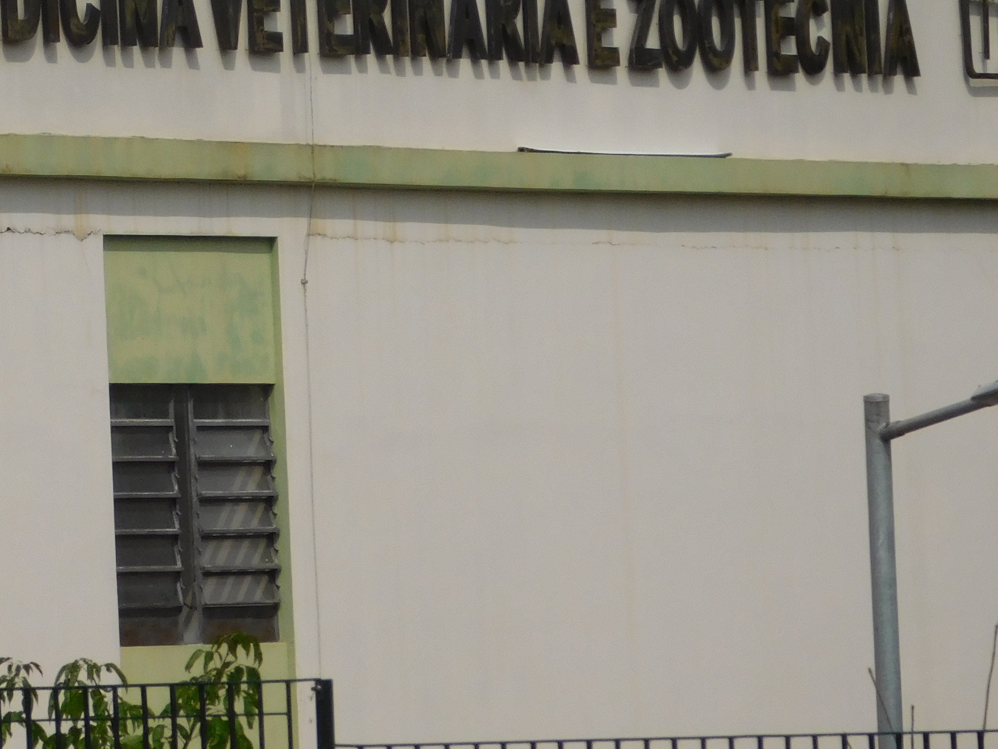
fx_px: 10321
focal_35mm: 358
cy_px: 245
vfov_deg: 4.2
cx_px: 130
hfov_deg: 5.5
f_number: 5.3
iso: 125
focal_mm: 30.1
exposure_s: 1/1250
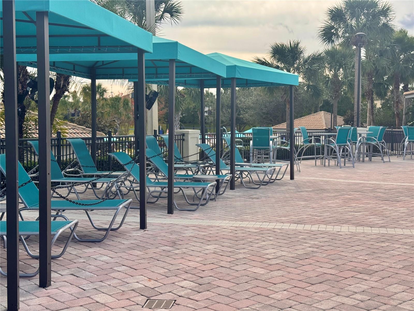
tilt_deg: -2.9
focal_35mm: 48
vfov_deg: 30.3
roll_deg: -0.5
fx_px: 574
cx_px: 207
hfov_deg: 39.7
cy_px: 156
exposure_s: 1/2611
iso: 64
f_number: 1.78
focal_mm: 6.76
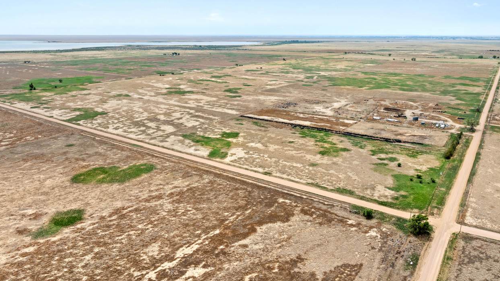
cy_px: 129
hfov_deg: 69.9
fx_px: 358
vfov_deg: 42.9
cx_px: 251
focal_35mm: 27
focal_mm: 12.29
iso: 130
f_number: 2.8
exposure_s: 1/240
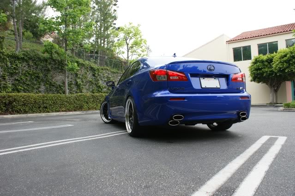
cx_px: 148
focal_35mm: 27
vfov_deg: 47.9
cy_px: 98
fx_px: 221
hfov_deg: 67.4
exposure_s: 1/40
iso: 100
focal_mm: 18
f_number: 5
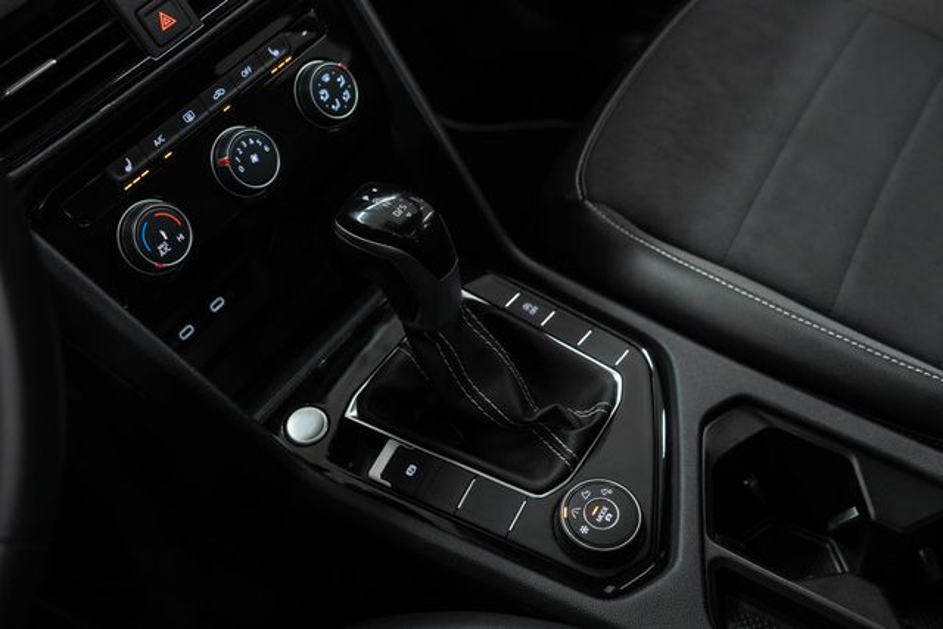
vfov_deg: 31.9
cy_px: 314
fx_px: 1100
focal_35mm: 42
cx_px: 472
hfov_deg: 46.4
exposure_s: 1/40
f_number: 3.5
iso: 800
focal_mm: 28
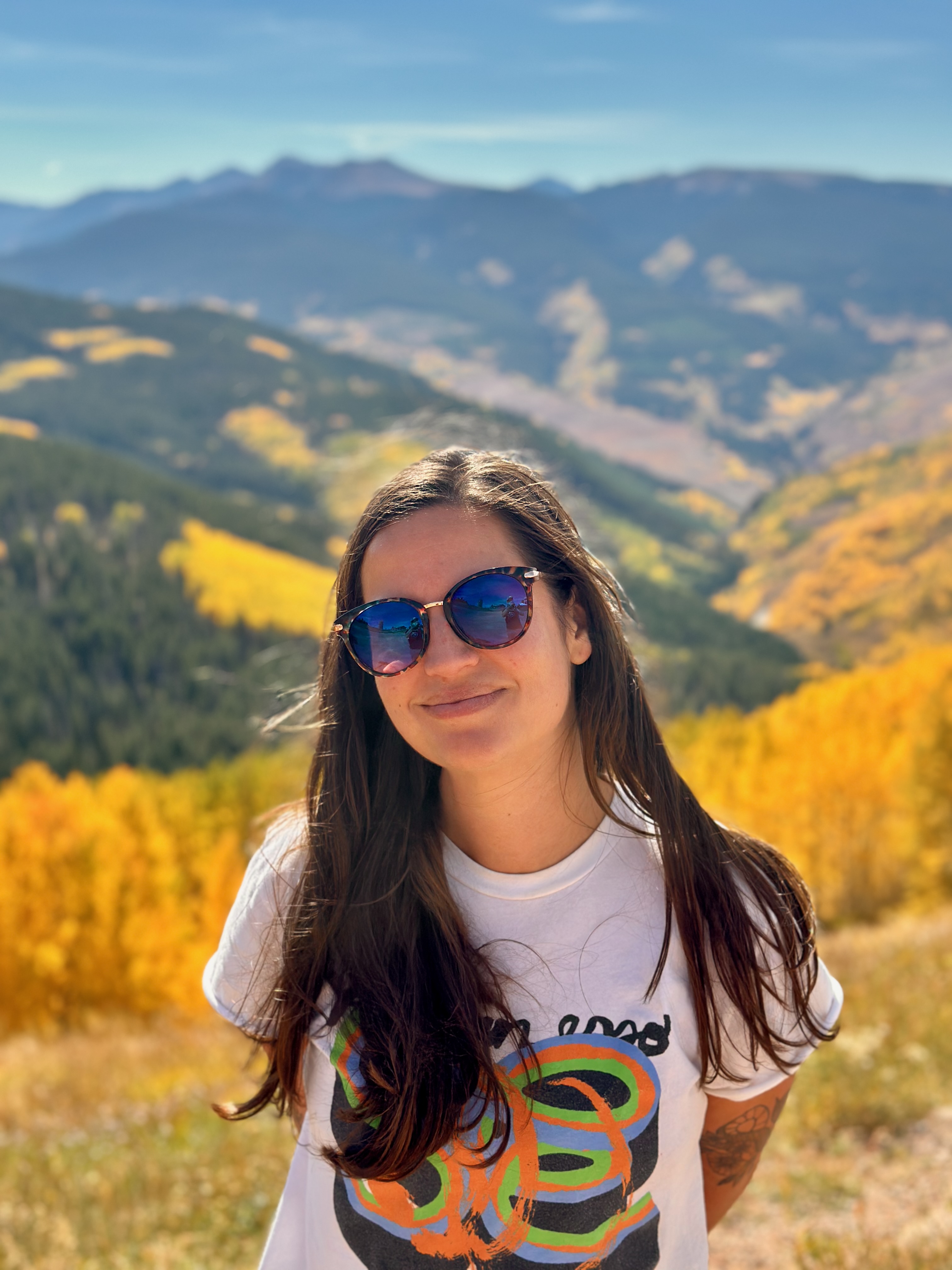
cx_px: 476
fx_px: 1760
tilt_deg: -11.7
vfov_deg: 39.7
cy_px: 635
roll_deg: +0.9
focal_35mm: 48
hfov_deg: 30.3
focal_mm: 6.86
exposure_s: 1/2976
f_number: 1.78
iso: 100
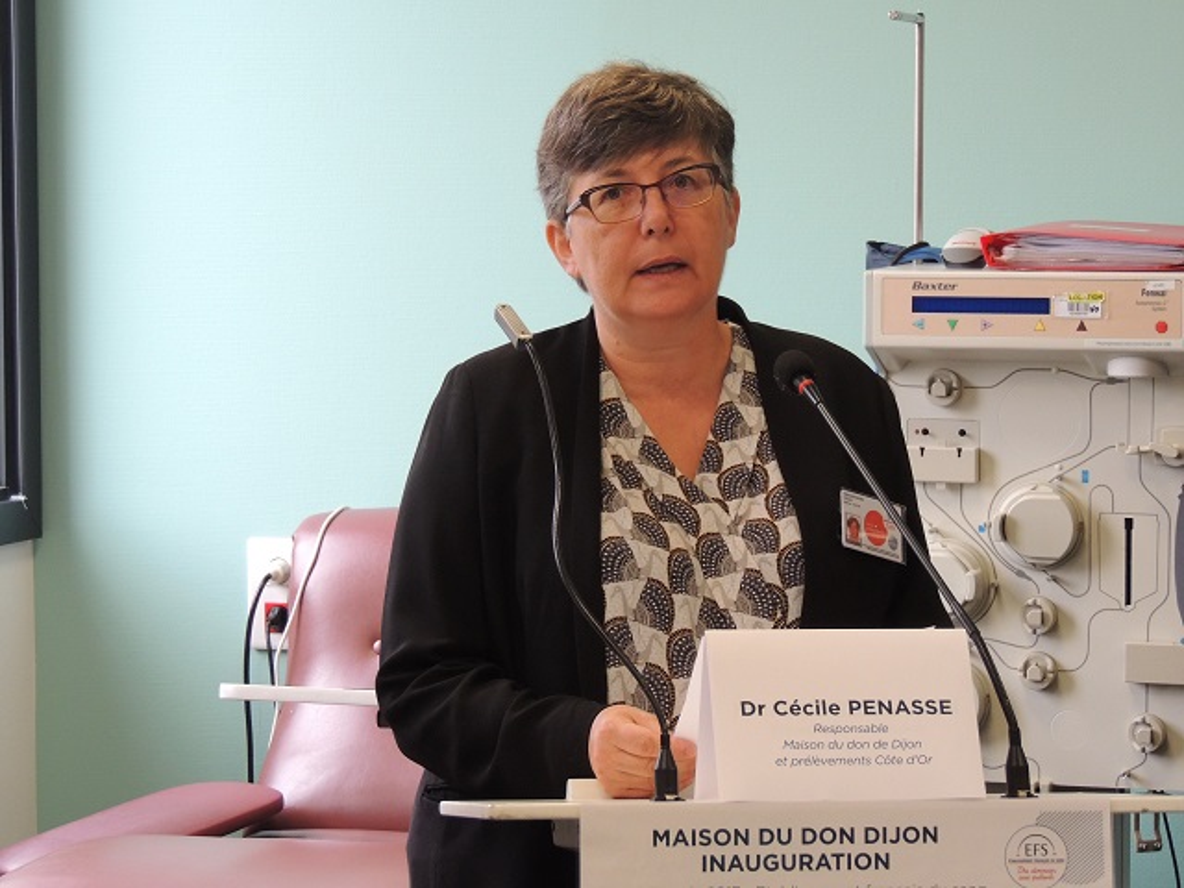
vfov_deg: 14.1
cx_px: 592
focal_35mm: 105
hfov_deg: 18.7
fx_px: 3591
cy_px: 444
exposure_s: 1/60
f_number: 4.2
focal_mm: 18.7
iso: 400
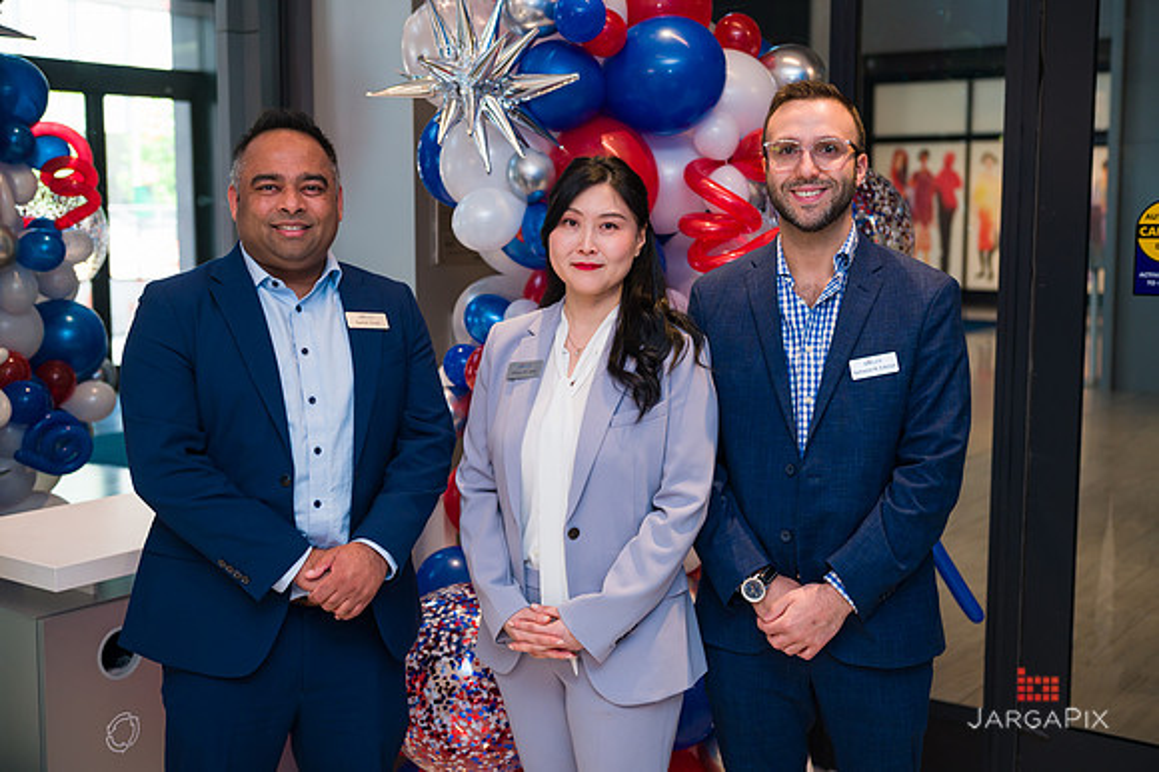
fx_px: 1448
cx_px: 580
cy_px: 386
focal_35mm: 45
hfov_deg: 43.6
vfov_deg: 29.8
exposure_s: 1/200
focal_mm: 45
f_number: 4
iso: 400
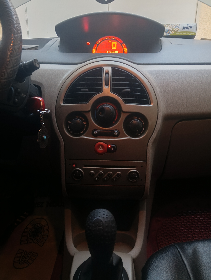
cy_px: 140
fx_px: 211
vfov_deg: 67.2
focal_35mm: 26
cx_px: 106
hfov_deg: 53.2
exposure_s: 1/12.5
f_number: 1.8
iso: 2000
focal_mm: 4.05
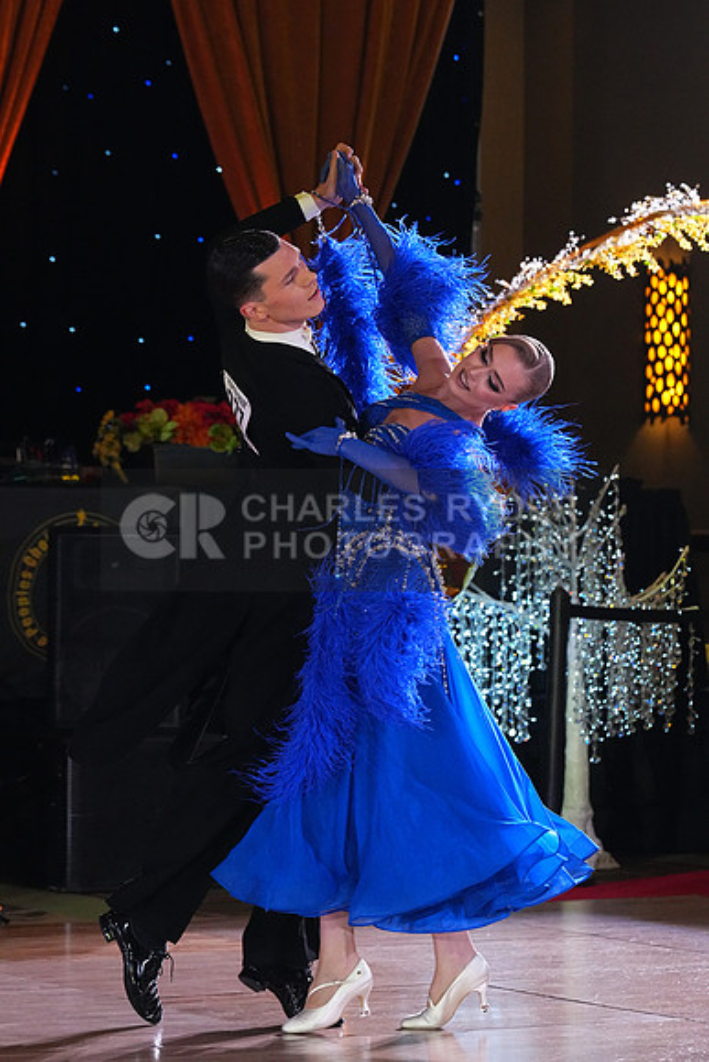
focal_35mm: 143
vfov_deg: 14.3
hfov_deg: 9.6
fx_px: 4222
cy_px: 531
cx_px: 354
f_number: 5.6
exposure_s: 1/400
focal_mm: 143
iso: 8000
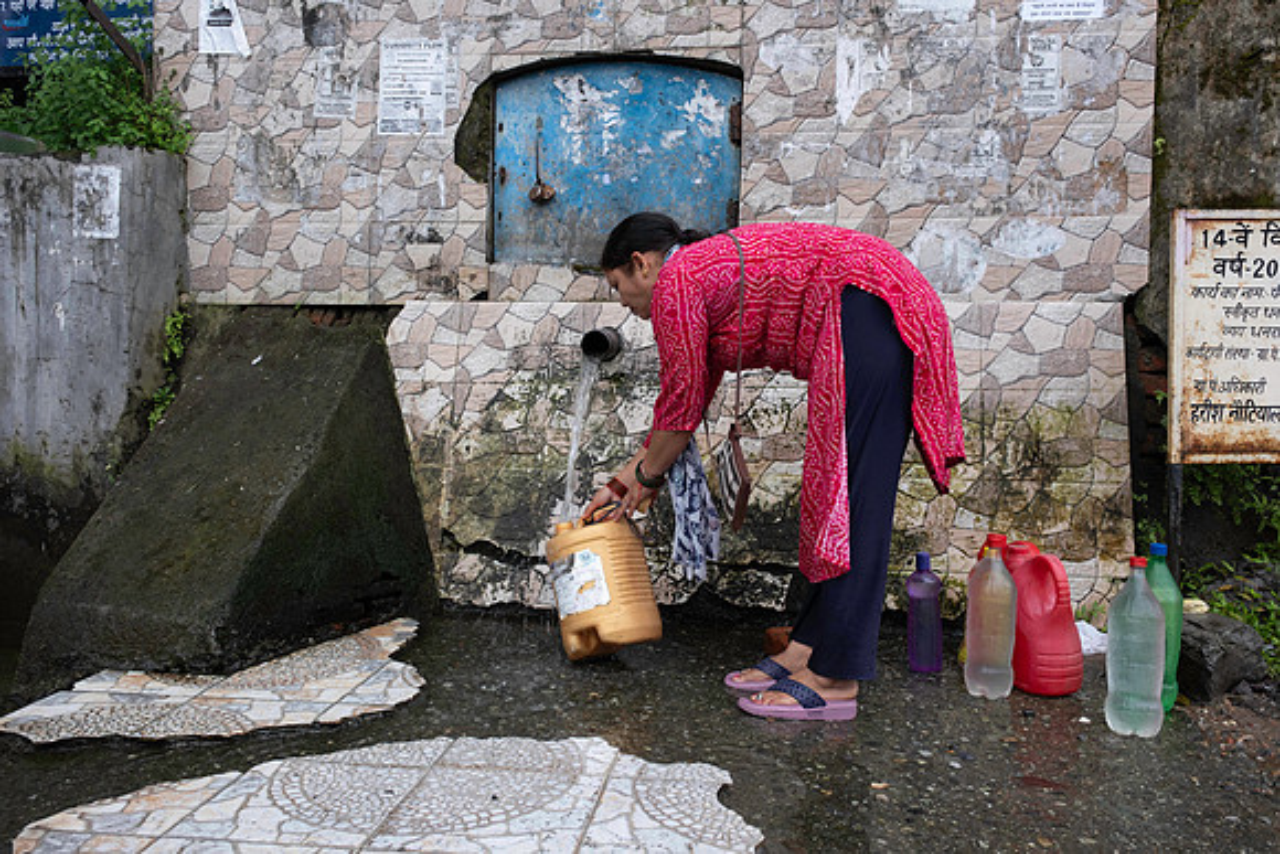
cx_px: 640
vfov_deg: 46.4
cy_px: 427
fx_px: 996
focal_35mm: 28
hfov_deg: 65.5
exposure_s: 1/100
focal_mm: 18.4
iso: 250
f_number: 5.6
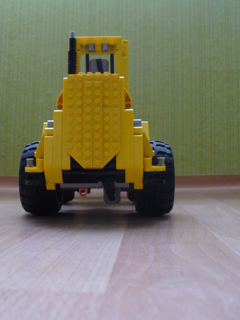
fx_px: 425
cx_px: 106
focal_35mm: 46
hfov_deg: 31.5
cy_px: 140
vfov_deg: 41.2
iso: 200
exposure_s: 1/10
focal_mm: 6.1
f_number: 2.8
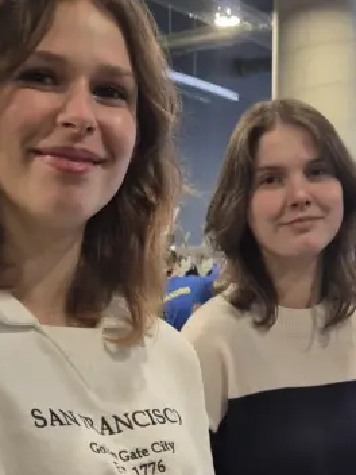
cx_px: 183
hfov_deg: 21.9
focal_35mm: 67
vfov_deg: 26.8
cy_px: 511
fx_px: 919
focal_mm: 5.4
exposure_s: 1/100
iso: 250
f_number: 1.8
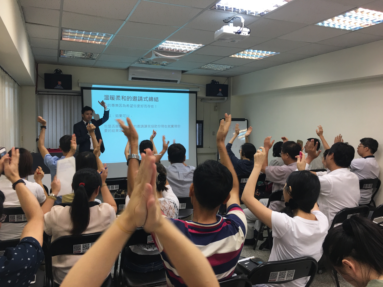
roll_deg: -0.7
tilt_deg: -2.9
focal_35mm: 29
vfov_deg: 48.2
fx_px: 321
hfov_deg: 61.7
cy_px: 144
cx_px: 192
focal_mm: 4.15
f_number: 2.2
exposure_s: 1/30
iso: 25
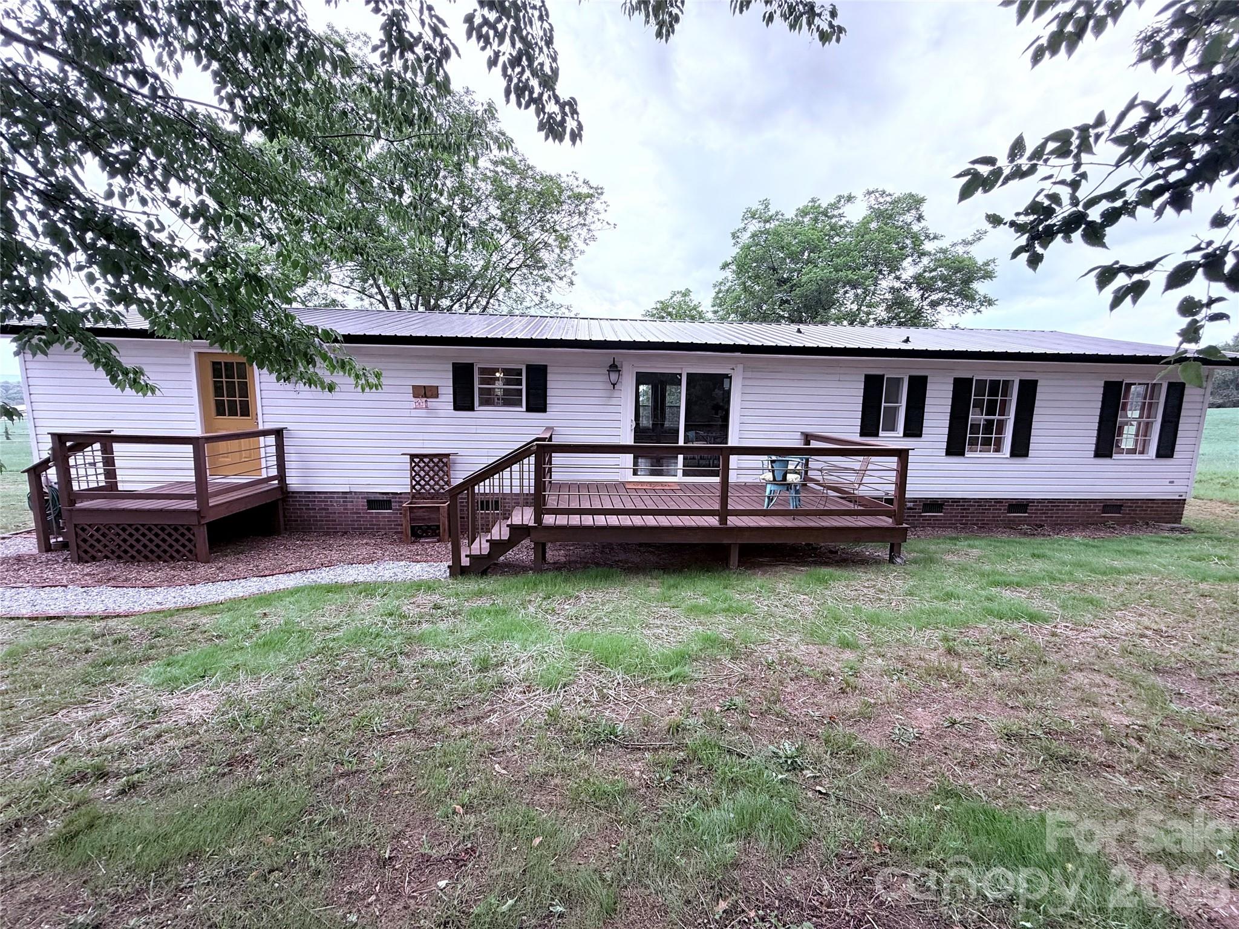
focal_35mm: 14
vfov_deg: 85.7
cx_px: 620
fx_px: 501
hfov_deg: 102.1
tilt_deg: -7.1
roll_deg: -1.3
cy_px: 464
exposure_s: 1/494
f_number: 2.2
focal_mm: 2.22
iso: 64
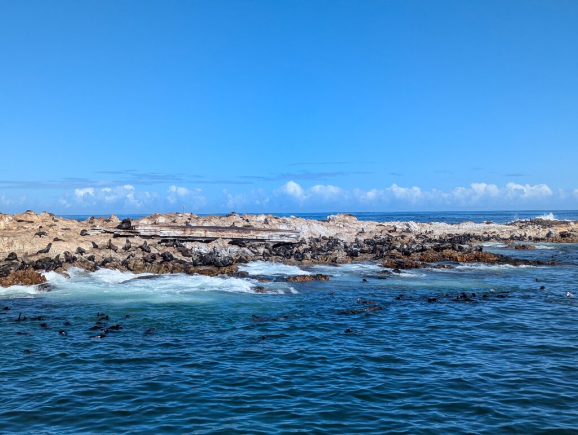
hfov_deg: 39.6
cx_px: 289
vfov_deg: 30.3
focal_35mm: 48
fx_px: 803
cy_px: 218
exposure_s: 1/2817
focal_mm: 6.81
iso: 52
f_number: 1.85
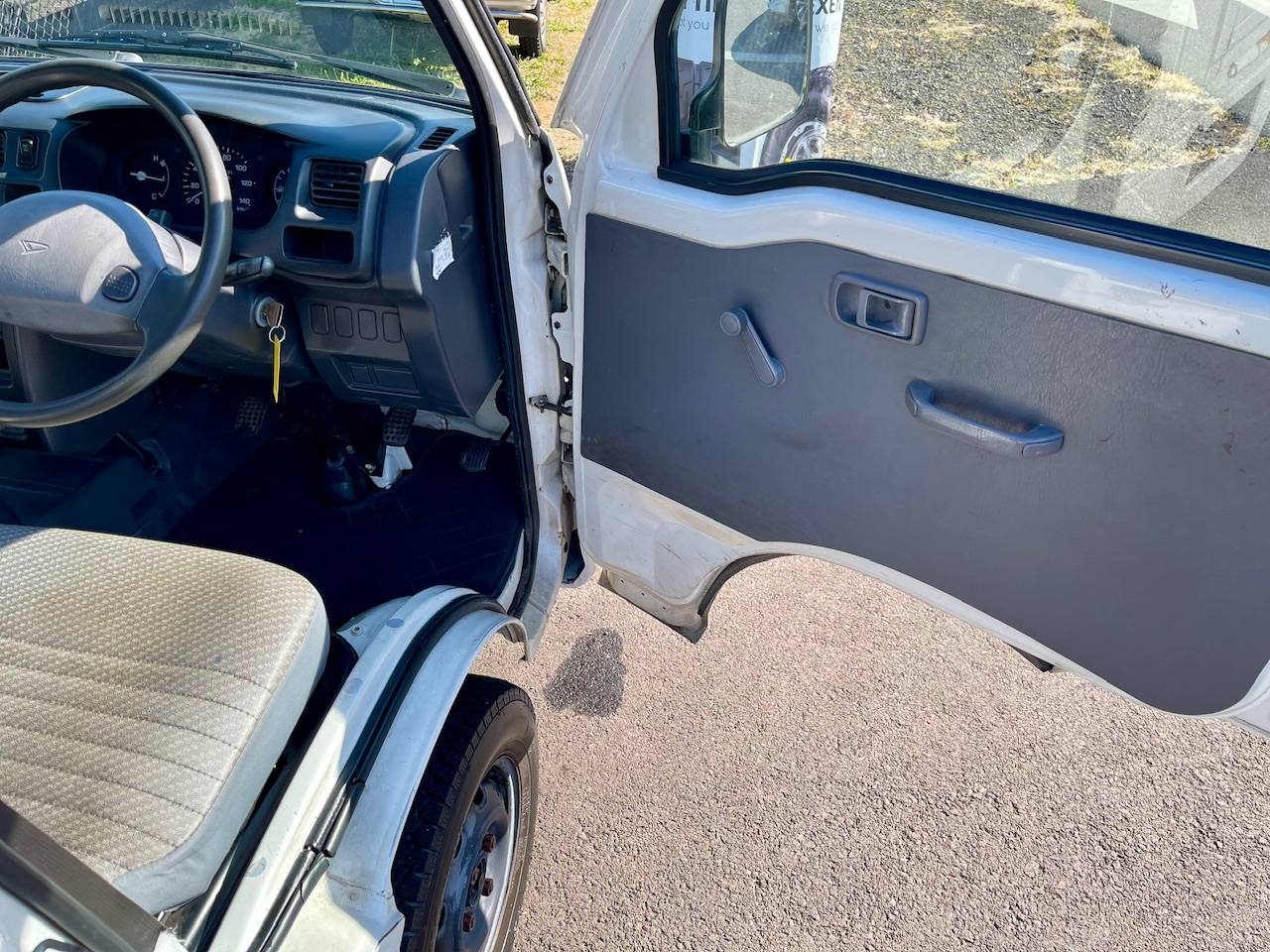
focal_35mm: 25
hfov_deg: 69.4
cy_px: 476
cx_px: 635
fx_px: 917
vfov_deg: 54.9
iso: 32
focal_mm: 5.1
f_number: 1.6
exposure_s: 1/656
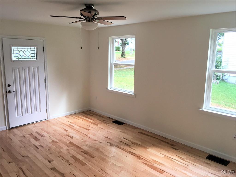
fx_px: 198
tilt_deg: -8.7
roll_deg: -1.1
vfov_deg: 48.2
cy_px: 88
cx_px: 118
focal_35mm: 29
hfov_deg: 61.7
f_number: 2.2
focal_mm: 4.15
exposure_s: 1/120
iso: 25
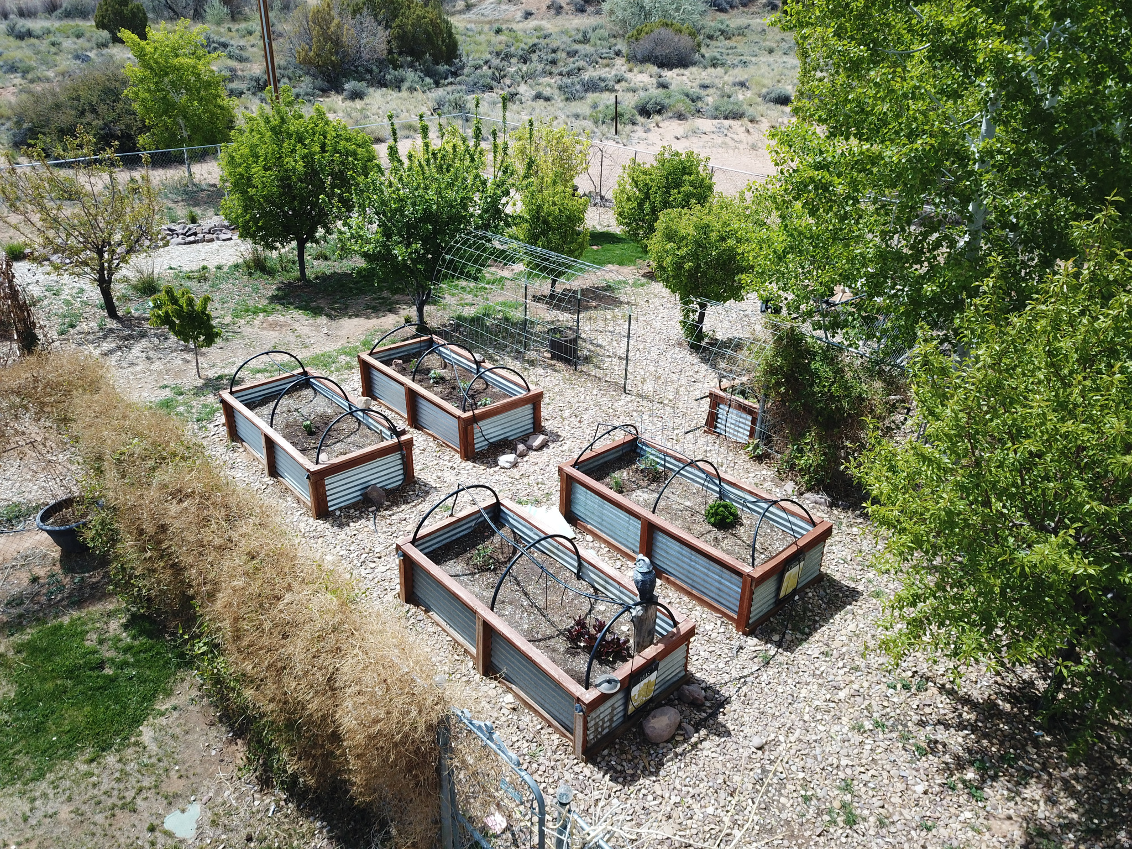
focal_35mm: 26
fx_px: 850
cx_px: 566
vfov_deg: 53.1
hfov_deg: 67.3
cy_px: 424
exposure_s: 1/993
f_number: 2.2
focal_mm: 4.73
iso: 100
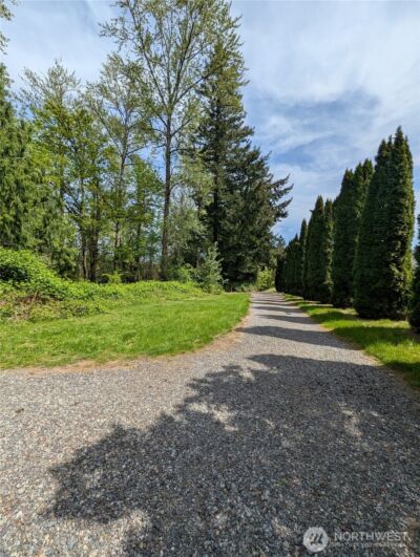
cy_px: 278
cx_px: 210
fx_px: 194
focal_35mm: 12
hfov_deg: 94.7
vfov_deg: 110.4
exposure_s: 1/3906
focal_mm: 2.02
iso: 55
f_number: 1.7
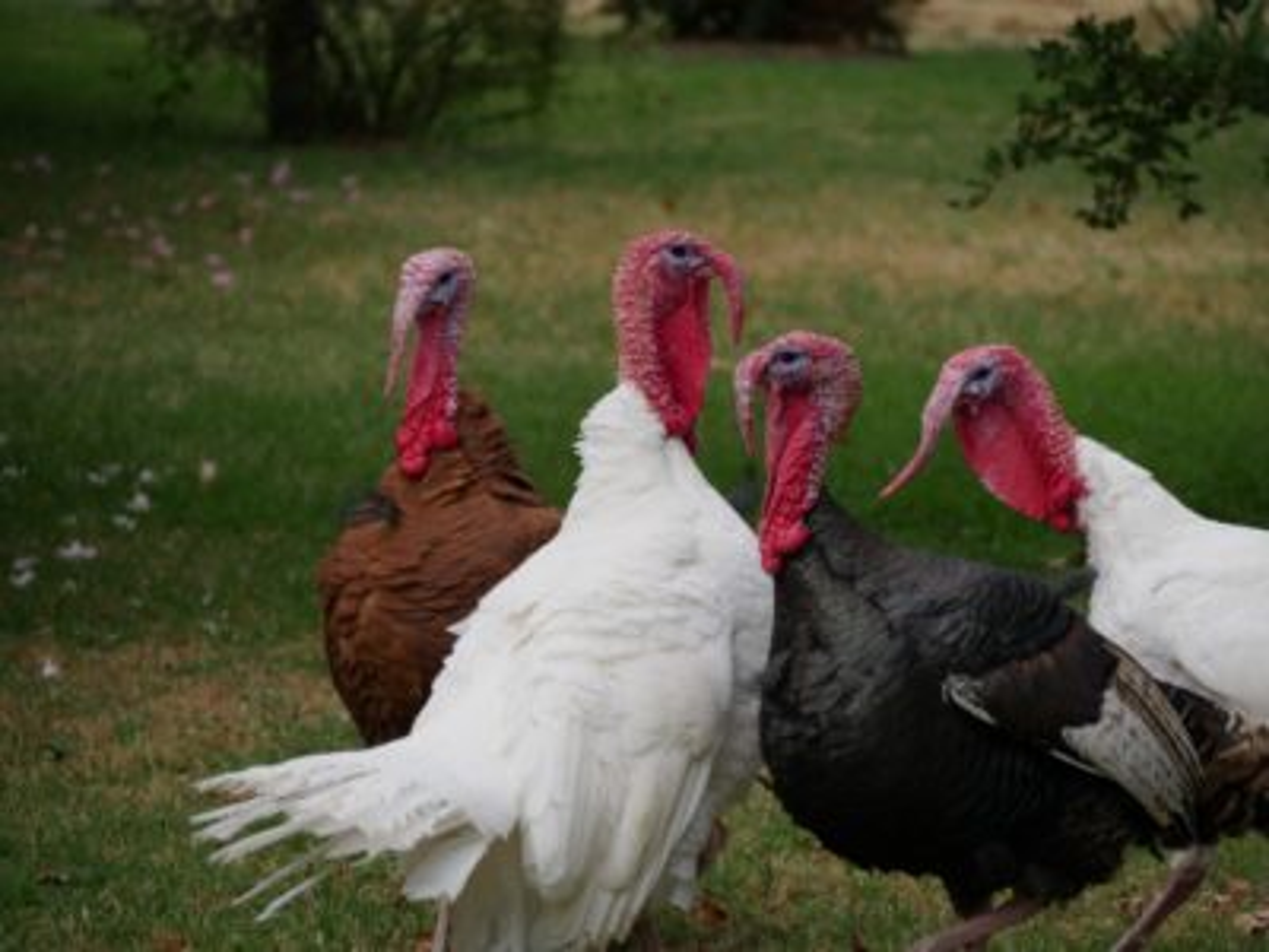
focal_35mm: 280
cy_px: 476
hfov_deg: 7.1
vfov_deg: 5.3
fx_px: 10265
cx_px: 634
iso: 200
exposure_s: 1/400
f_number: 5.6
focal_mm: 140
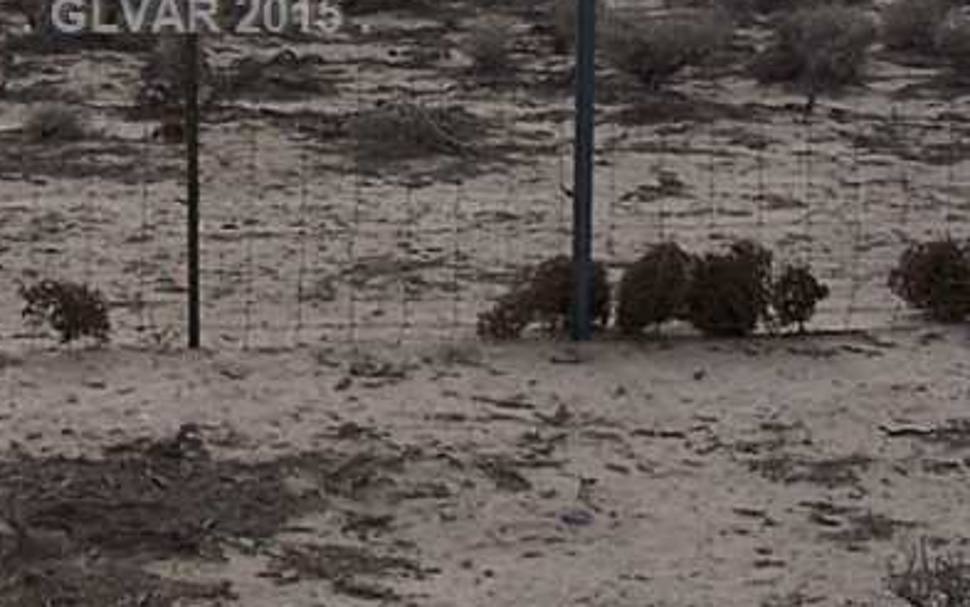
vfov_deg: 15.7
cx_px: 200
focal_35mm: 82
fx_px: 2169
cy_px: 15
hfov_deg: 24.8
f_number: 5.6
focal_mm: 6.3
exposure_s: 1/500
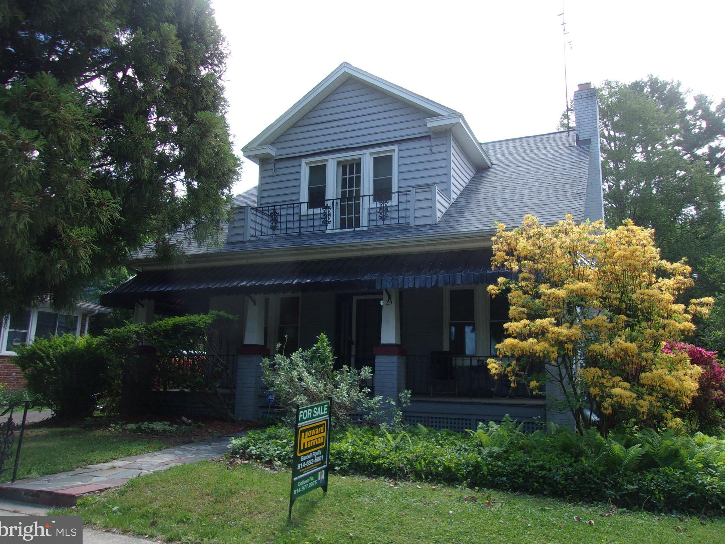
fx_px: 586
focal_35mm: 28
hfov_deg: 63.4
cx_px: 367
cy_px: 264
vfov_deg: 49.7
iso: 80
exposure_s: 1/300
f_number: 3
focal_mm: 4.9
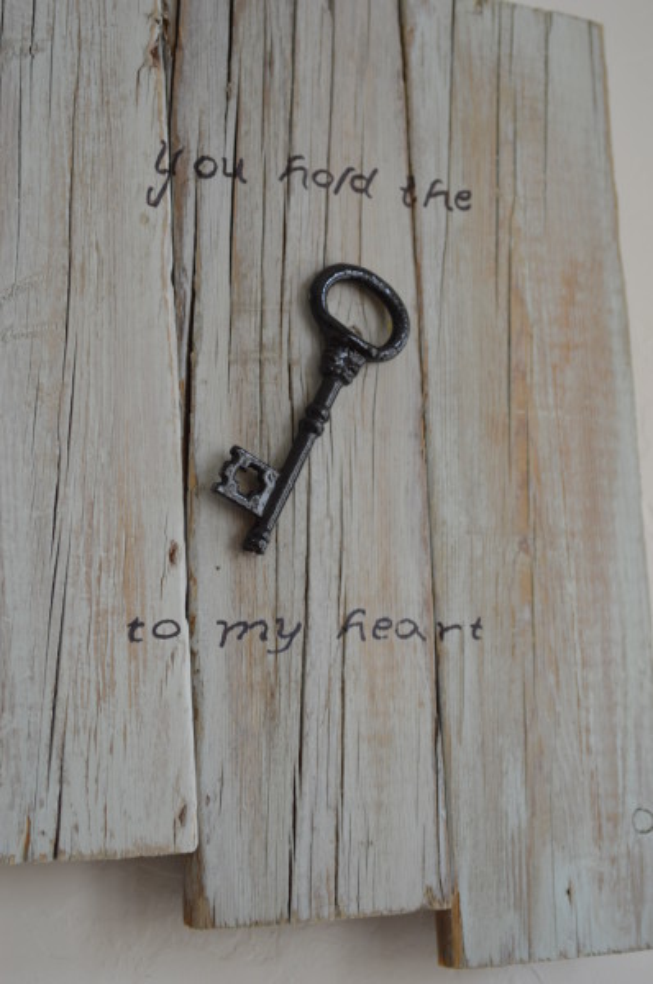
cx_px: 326
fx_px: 1966
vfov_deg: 28.1
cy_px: 492
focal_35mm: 72
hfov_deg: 18.9
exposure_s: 1/30
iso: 400
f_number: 5.6
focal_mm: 48
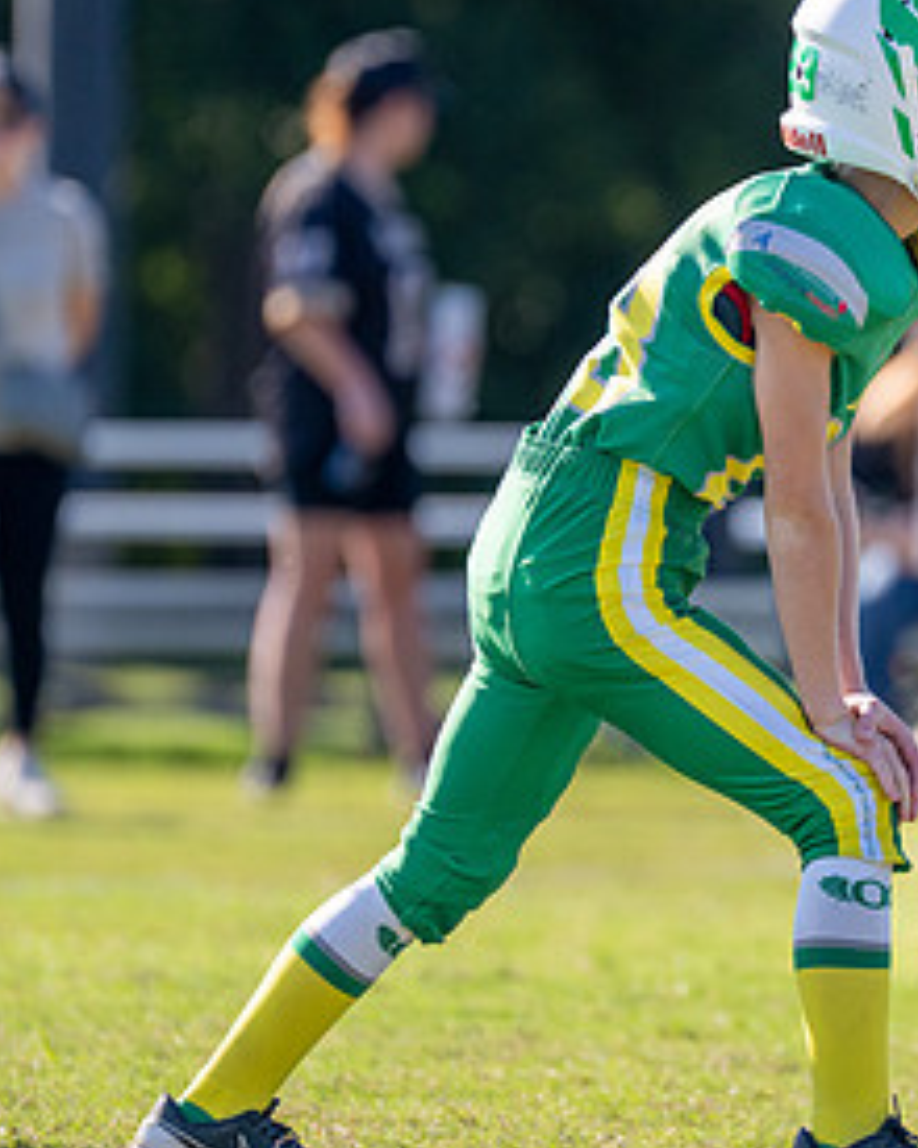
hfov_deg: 2.9
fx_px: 18441
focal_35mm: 543
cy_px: 465
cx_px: 818
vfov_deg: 3.6
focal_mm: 200
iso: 250
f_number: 2.8
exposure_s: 1/2500
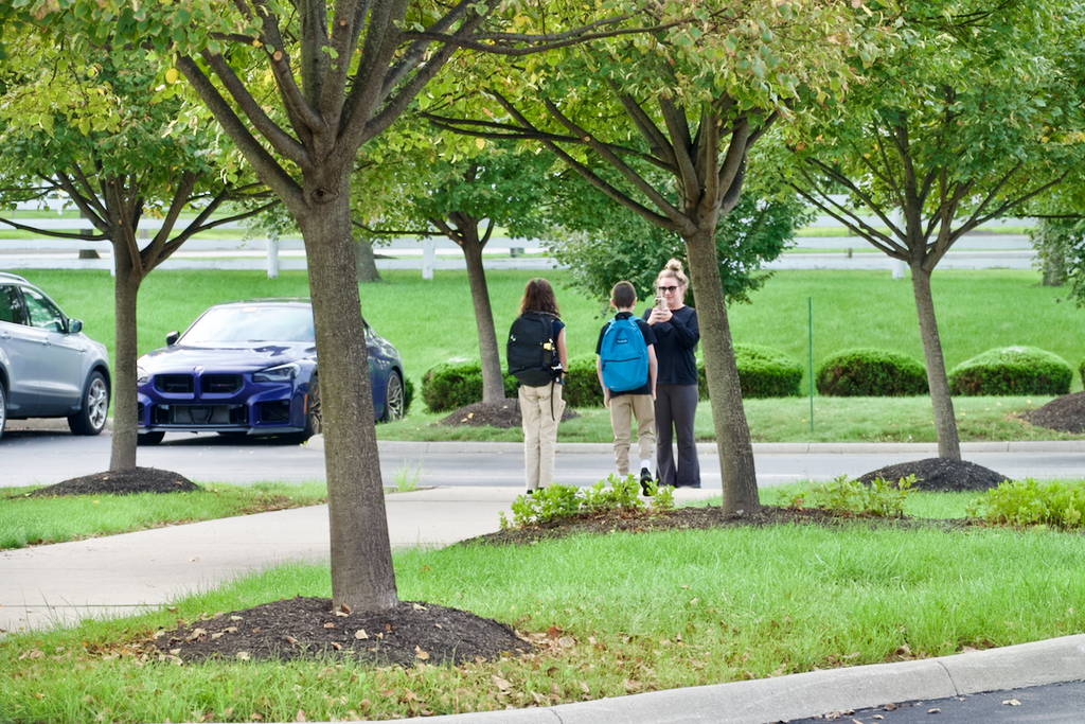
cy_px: 362
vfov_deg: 10.2
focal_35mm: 135
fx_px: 4069
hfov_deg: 15.2
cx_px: 542
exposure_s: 1/160
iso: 400
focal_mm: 49.51
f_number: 4
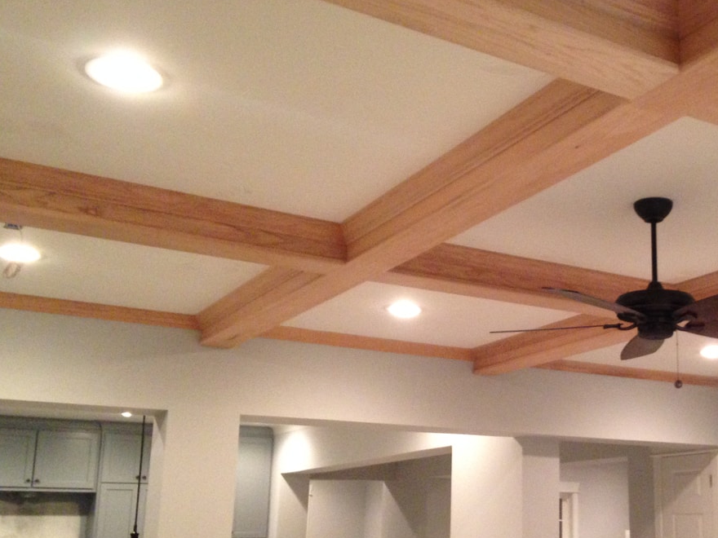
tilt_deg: +9.0
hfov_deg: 37.3
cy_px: 342
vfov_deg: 29.0
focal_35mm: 50
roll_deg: +2.6
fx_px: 1037
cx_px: 537
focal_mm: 4.12
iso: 320
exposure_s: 1/20
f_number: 2.4
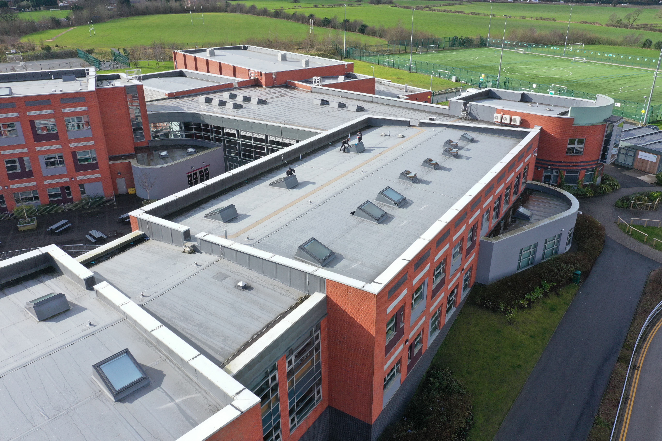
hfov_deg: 65.5
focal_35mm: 28
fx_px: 515
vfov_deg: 46.4
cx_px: 331
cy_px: 220
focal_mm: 10.26
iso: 100
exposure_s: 1/200
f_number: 6.3
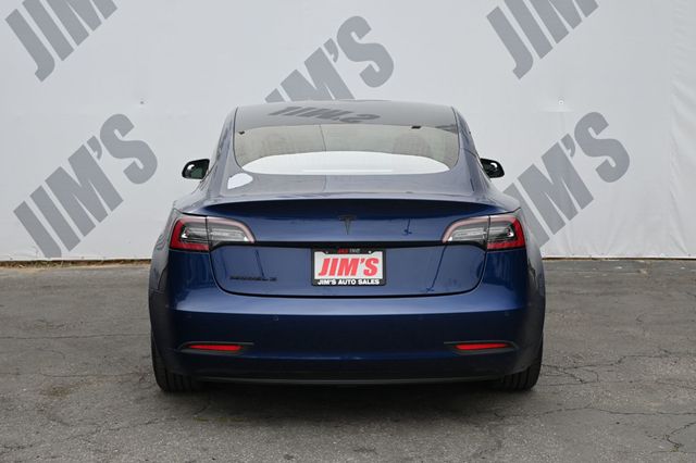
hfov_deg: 34.2
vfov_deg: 23.2
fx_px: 1130
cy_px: 232
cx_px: 348
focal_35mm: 58
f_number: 5.6
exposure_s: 1/250
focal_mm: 39
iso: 220
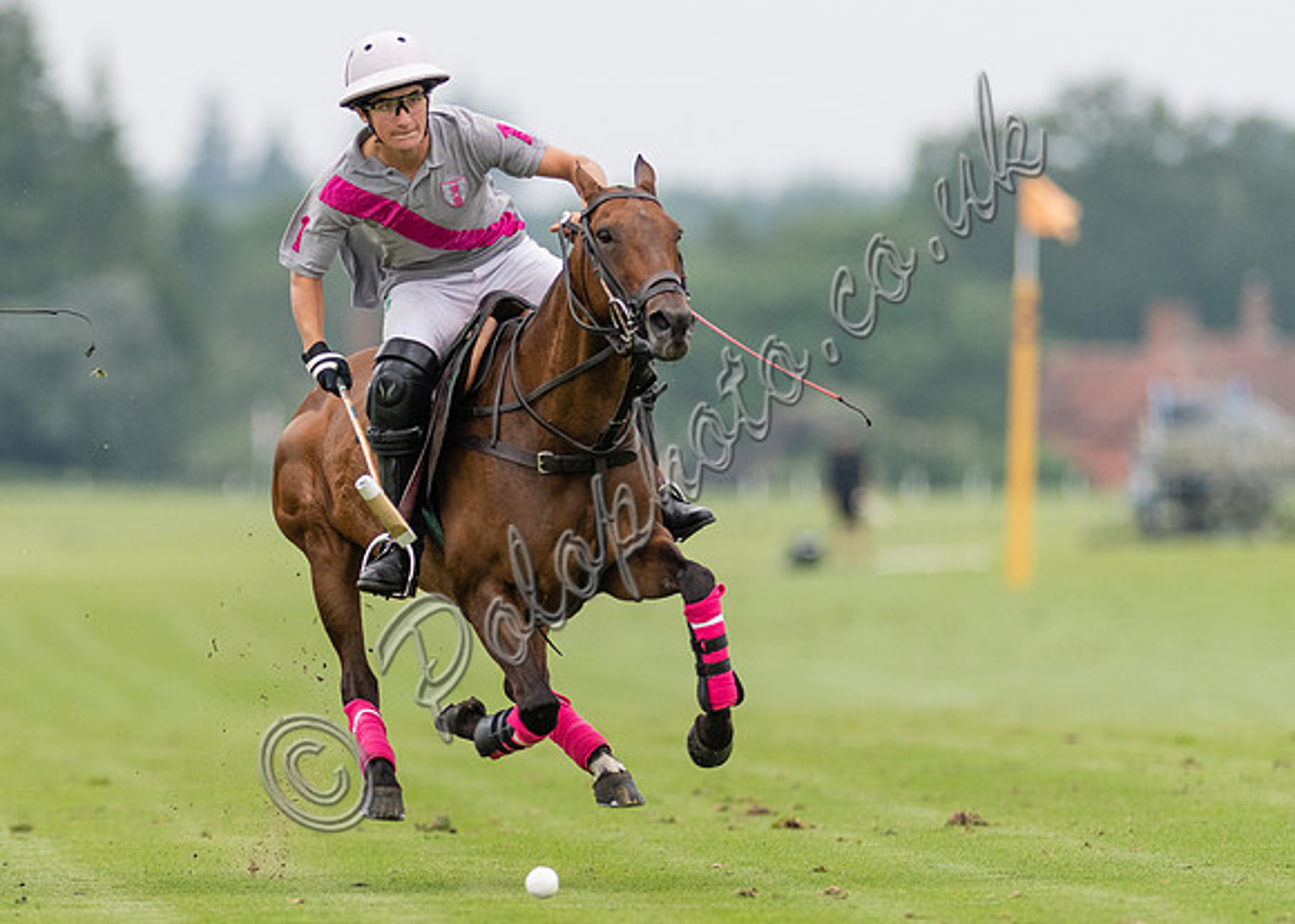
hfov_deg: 2.9
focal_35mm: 694
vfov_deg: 2.1
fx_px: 25536
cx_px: 337
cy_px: 501
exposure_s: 1/4000
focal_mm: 300
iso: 400
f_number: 2.8
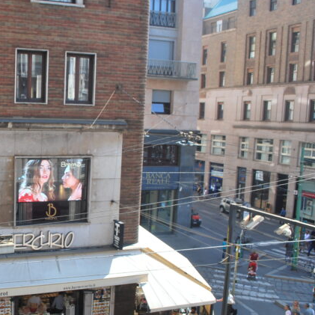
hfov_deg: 37.9
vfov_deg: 40.0
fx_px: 432
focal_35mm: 42
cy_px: 173
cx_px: 43
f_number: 6.3
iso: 100
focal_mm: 18
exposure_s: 1/160
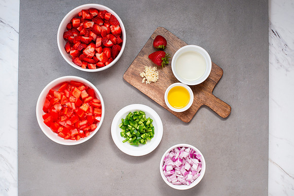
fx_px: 434
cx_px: 155
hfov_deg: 37.5
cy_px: 100
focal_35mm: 53
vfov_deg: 25.5
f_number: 10
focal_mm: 50
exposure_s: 1/80
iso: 250
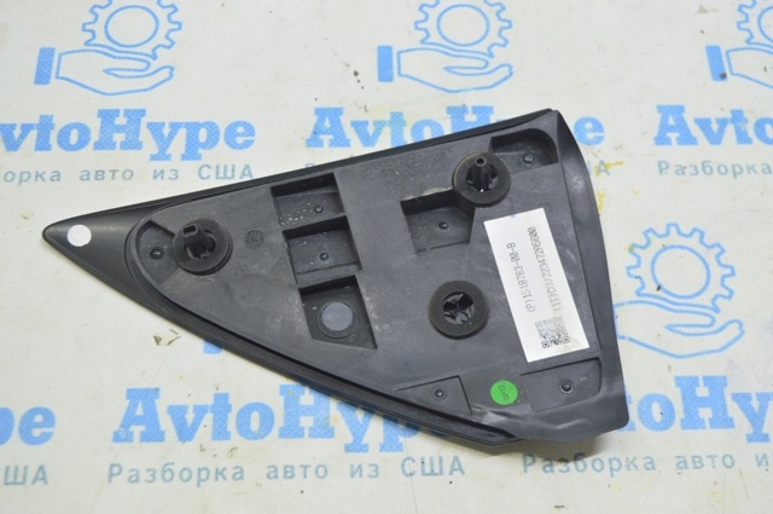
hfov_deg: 43.7
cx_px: 386
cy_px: 257
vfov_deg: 29.8
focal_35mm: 45
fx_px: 965
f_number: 5.6
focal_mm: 30
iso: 400
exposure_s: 1/20
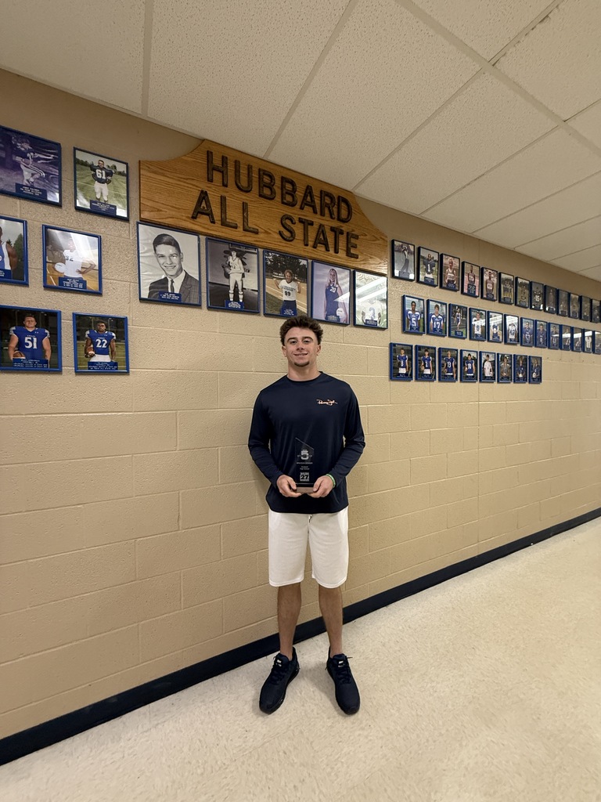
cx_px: 300
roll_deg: -0.8
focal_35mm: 14
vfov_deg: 102.1
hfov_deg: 85.7
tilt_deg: +0.0
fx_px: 324
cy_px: 401
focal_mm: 2.22
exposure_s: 1/60
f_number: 2.2
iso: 400
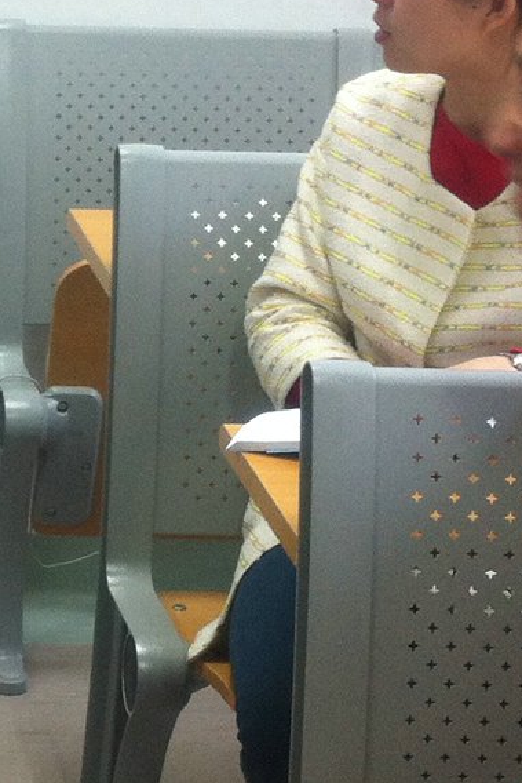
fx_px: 2782
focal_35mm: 128
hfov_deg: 10.3
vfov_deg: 16.0
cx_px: -277
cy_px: 370
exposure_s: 1/17
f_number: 2.8
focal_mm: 3.85
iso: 80
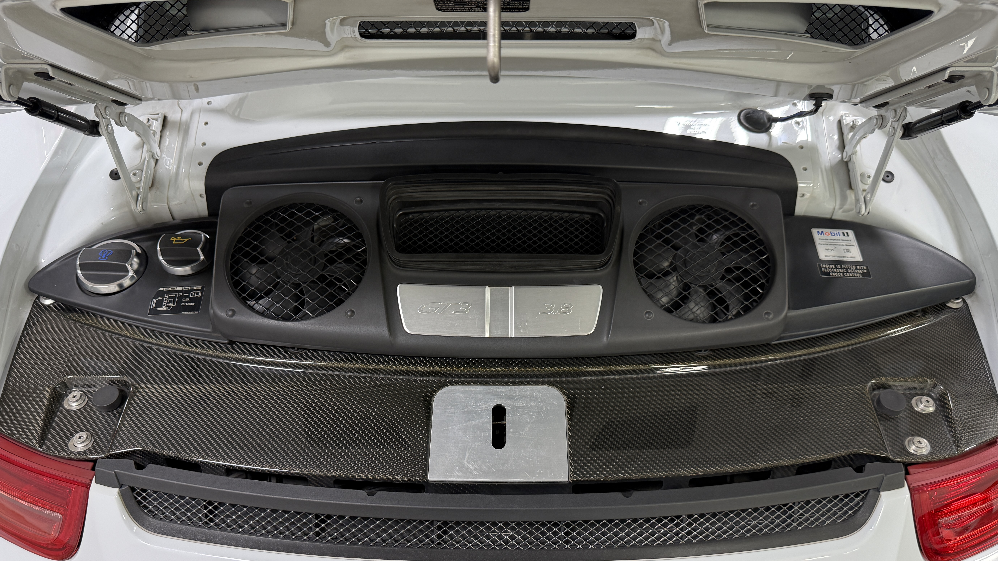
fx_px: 715
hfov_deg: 69.9
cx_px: 501
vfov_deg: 42.6
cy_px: 350
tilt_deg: -51.6
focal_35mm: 27
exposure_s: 1/120
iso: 160
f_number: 1.78
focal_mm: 6.76
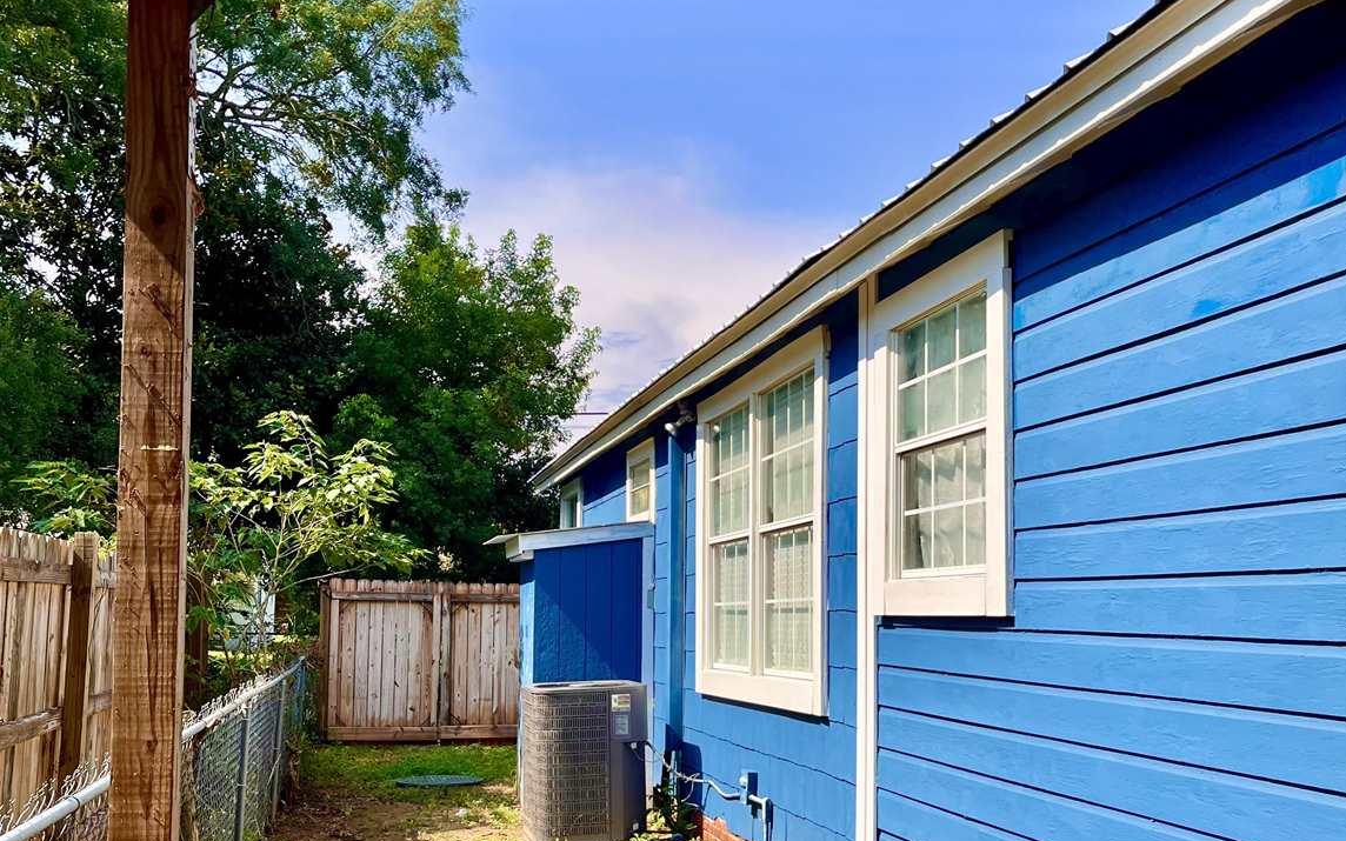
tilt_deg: +3.0
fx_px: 1357
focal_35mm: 37
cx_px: 677
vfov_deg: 34.3
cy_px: 527
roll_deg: +0.3
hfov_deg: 52.7
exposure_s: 1/2410
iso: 50
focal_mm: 5.1
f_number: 1.6
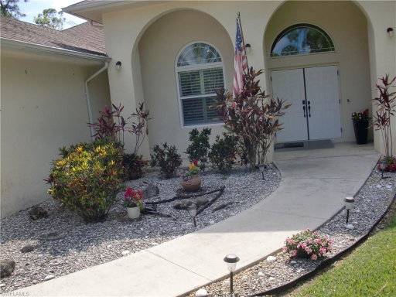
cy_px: 148
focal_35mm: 36
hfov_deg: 51.4
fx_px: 412
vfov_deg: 39.7
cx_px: 198
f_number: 2.8
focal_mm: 6.3
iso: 64
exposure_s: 1/800
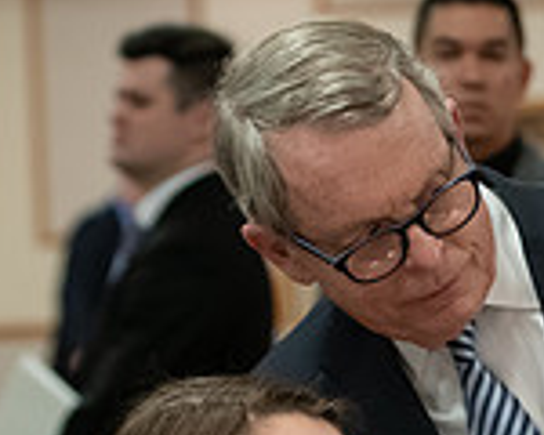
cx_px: 704
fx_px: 4089
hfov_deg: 7.5
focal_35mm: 254
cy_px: 578
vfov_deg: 6.0
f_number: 3.5
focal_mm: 70
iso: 3200
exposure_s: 1/200
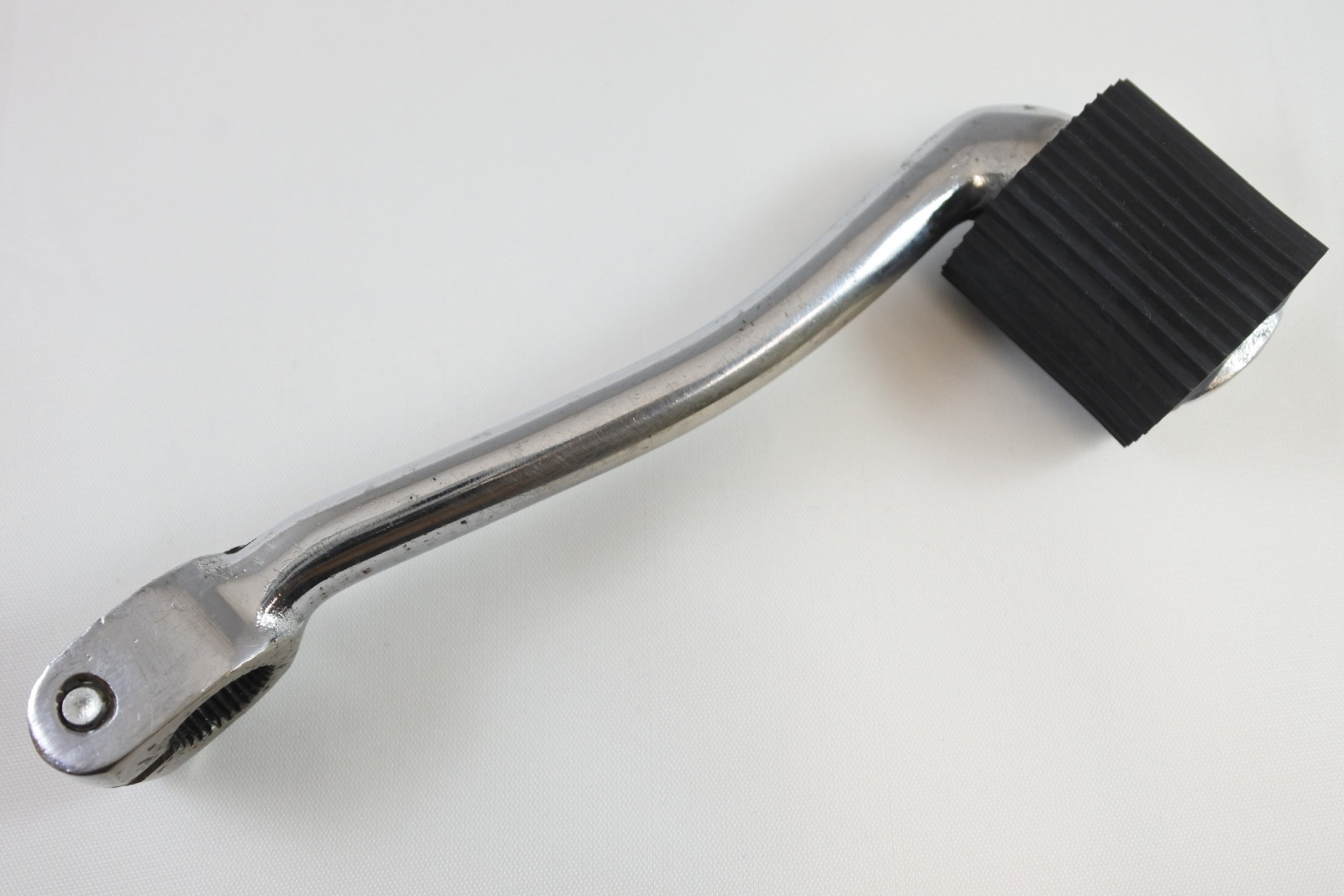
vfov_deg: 38.9
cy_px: 448
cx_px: 672
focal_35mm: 34
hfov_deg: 55.8
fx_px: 1269
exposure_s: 1/125
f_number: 3.8
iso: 400
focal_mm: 12.6
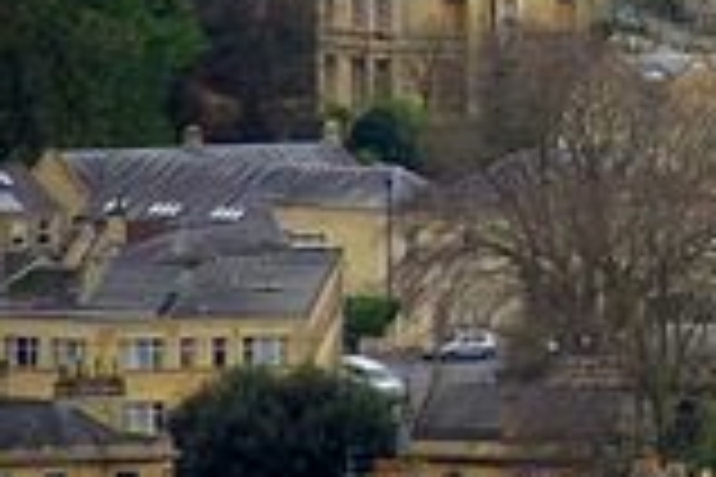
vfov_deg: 1.3
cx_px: 1277
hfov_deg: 2.0
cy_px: -104
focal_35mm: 1049
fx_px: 20860
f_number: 6.3
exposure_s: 1/60
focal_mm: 185
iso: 200
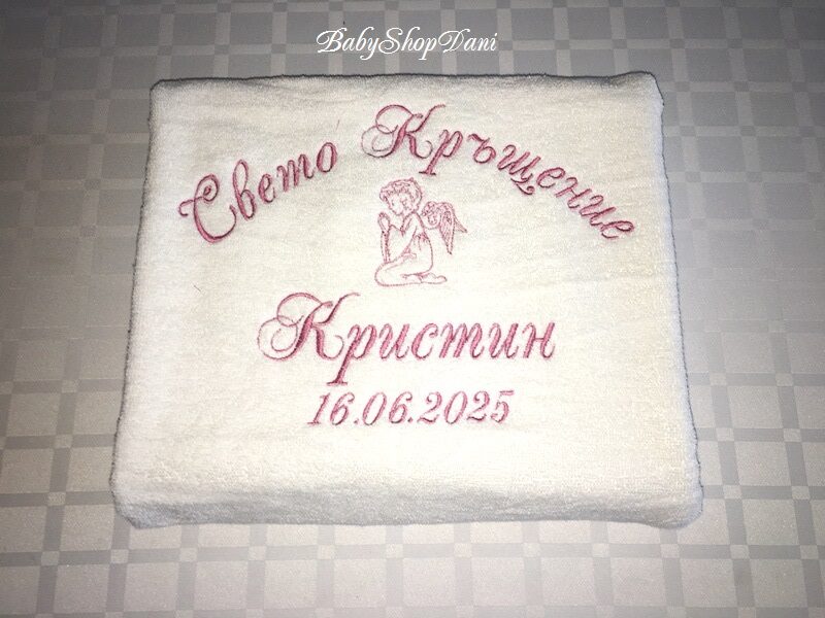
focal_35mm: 29
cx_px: 412
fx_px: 691
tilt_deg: -75.7
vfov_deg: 48.2
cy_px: 309
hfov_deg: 61.7
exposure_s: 1/50
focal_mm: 4.15
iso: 25
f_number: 2.2
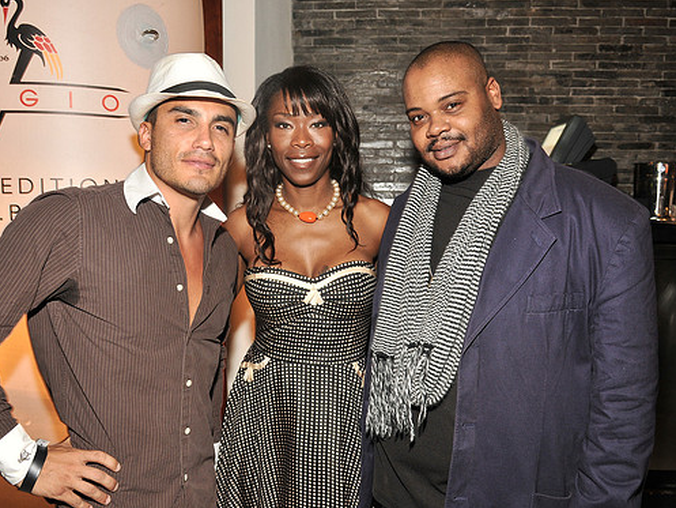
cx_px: 325
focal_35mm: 29
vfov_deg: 48.9
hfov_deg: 62.4
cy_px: 261
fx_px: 558
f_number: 4
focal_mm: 17
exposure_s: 1/6
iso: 400
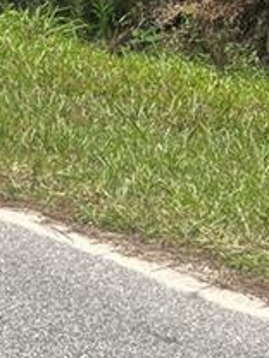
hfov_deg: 9.9
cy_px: -320
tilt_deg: +3.4
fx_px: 1554
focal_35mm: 150
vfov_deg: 12.0
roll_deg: -1.3
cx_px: 145
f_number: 1.5
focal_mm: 5.7
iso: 50
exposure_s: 1/2841
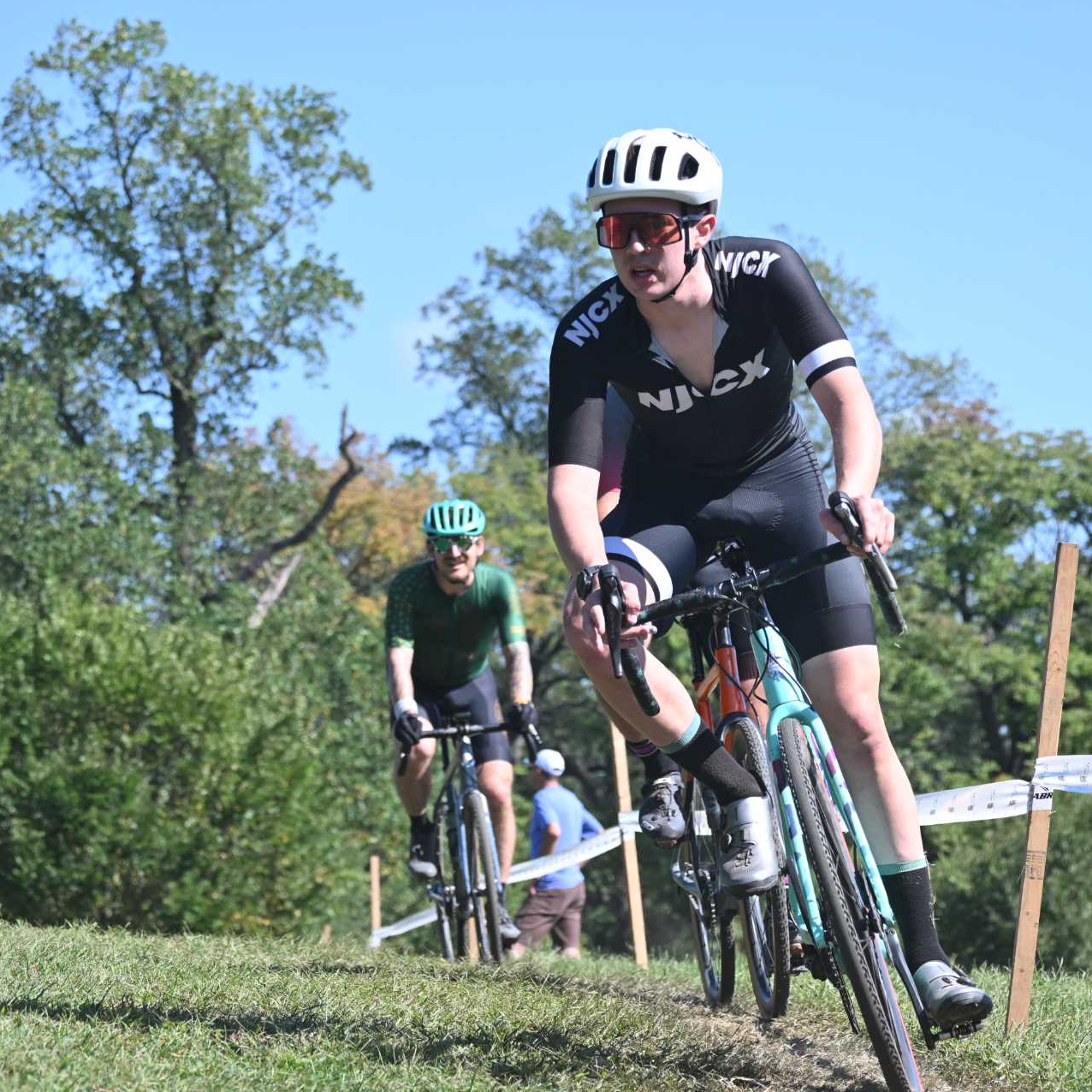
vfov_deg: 11.8
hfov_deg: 11.8
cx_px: 513
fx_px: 5269
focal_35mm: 148
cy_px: 545
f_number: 5.6
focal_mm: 77
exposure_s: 1/1250
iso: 400
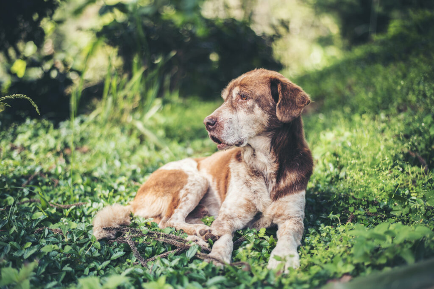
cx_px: 217
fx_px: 603
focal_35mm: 50
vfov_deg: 27.0
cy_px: 144
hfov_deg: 39.6
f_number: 2
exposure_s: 1/320
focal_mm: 50
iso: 100
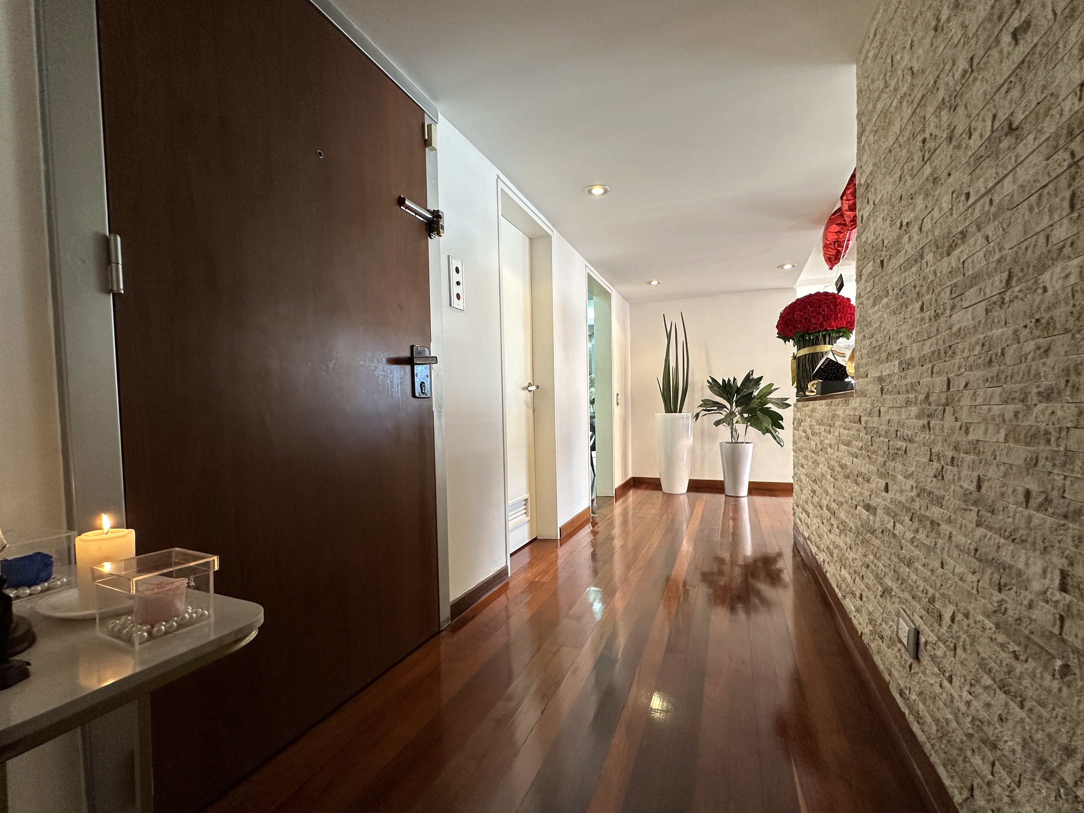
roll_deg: +1.2
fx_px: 470
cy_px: 432
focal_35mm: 15
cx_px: 544
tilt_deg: -2.6
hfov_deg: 98.2
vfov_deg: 81.6
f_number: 2.2
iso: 160
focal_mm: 2.22
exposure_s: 1/60
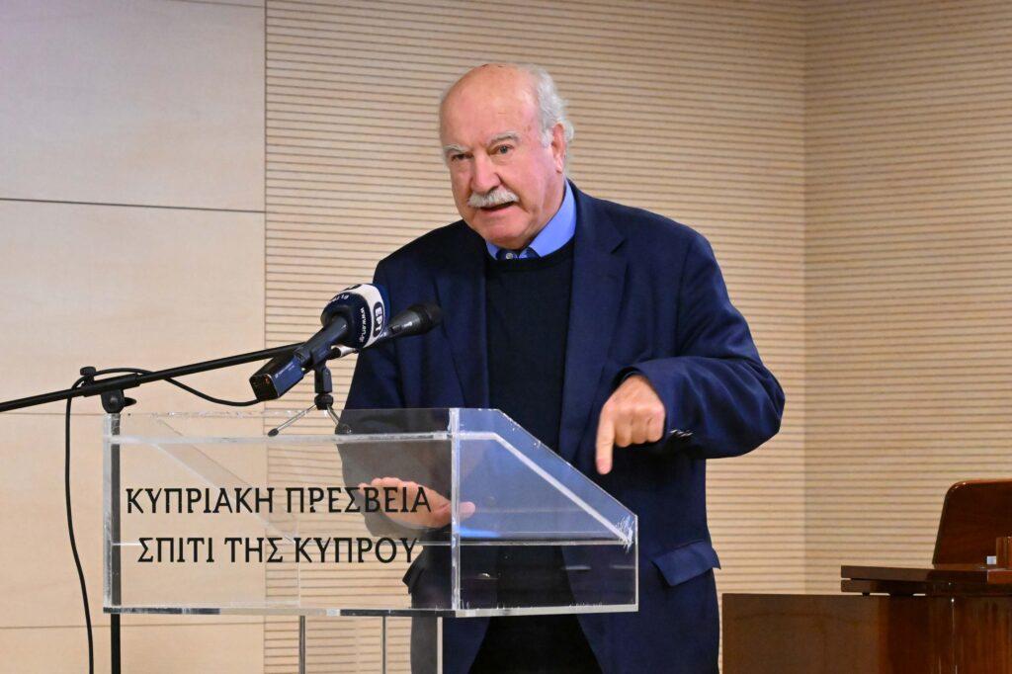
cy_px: 337
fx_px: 5058
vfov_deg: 7.6
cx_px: 506
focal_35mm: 180
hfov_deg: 11.4
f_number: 5.6
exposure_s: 1/200
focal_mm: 120
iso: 14400
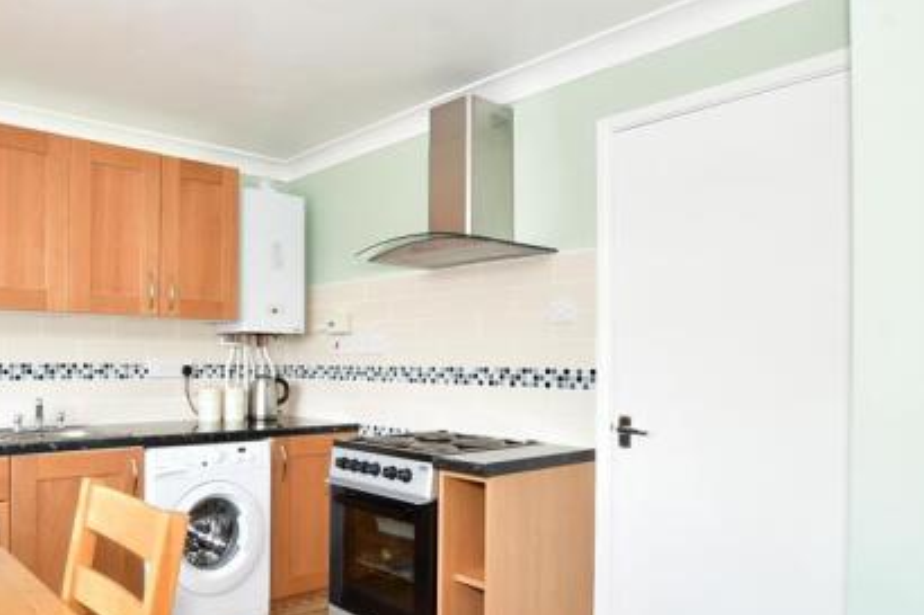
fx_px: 616
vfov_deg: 52.6
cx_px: 252
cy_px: 380
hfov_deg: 69.8
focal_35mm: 24
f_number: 8
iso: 200
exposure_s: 1/10
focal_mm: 10
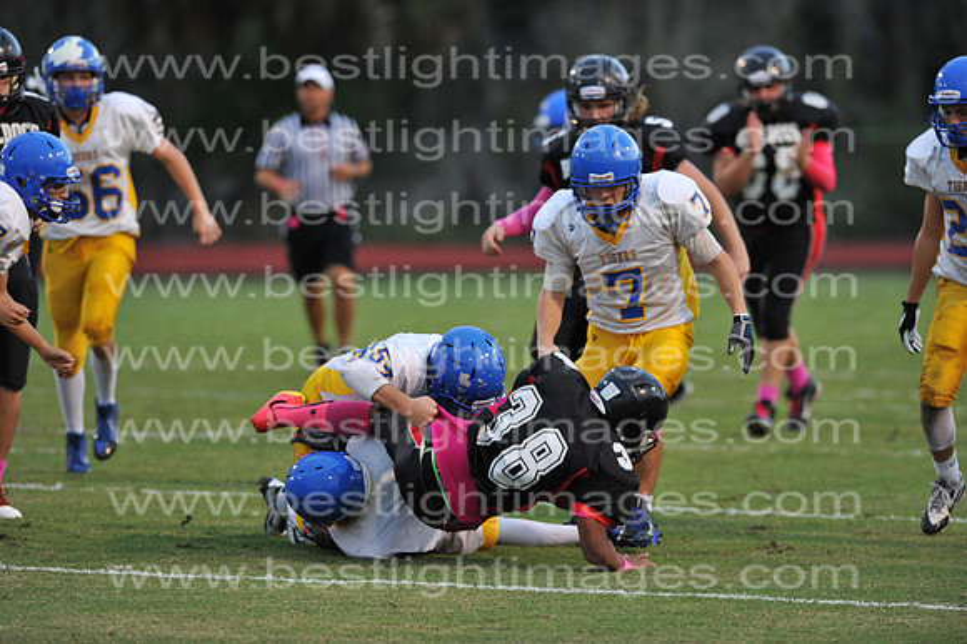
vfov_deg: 4.6
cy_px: 322
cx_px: 484
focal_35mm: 300
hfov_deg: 6.9
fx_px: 8053
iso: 2500
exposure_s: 1/500
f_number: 4
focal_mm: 300
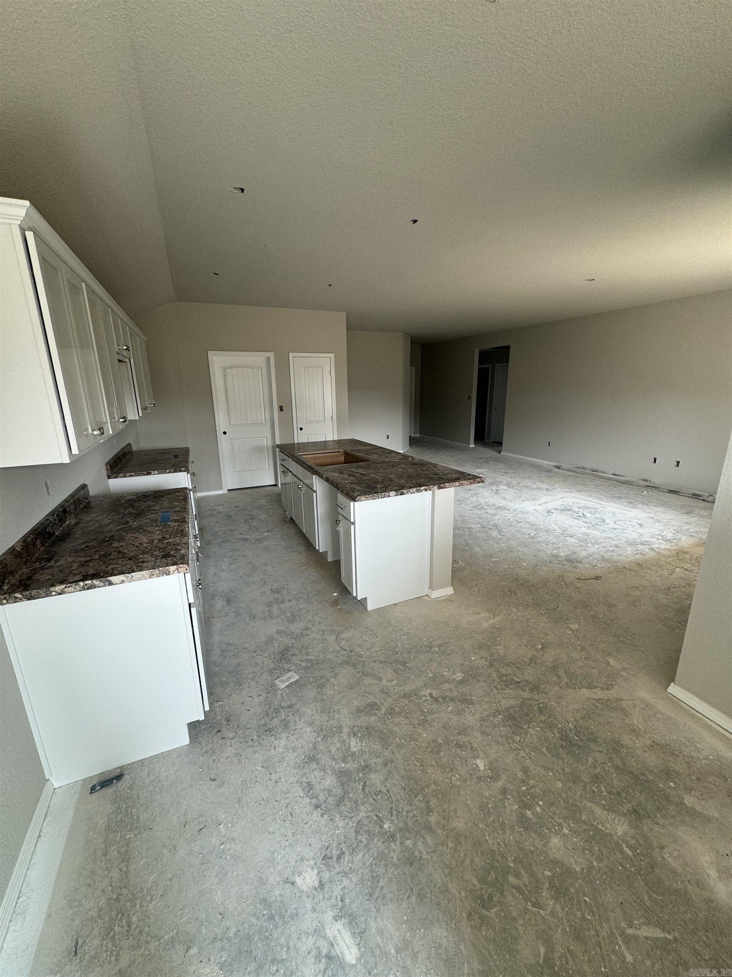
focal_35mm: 14
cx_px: 366
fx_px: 395
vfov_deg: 102.1
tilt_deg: -14.8
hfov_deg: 85.7
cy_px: 488
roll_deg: +1.3
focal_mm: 2.22
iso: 100
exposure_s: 1/99
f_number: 2.2
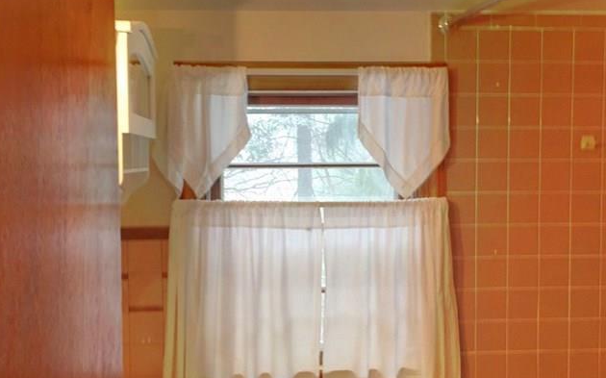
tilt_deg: -4.3
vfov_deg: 25.7
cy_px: 233
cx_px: 344
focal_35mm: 50
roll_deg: +0.3
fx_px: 825
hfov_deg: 40.2
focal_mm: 4.15
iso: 64
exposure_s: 1/30
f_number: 2.2
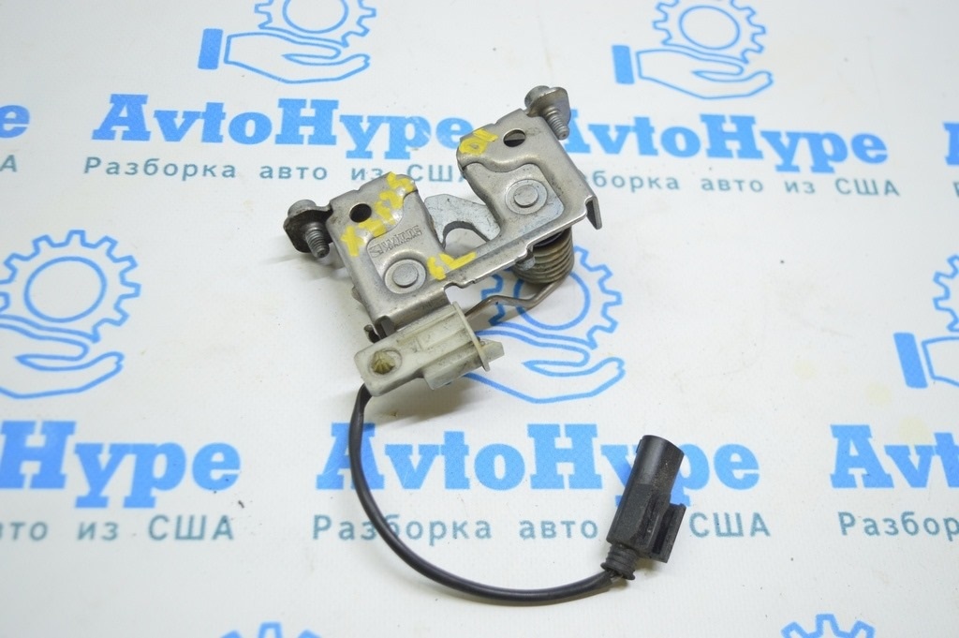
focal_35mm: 40
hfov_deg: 48.0
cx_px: 480
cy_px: 319
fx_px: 1078
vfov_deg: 33.0
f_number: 4
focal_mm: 27
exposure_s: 1/40
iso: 400
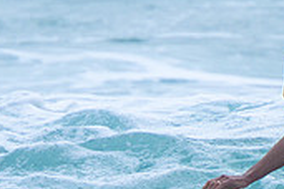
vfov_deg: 0.9
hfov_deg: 1.3
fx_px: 12755
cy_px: 240
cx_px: 278
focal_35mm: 1617
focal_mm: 400
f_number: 5.6
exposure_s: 1/2000
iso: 250
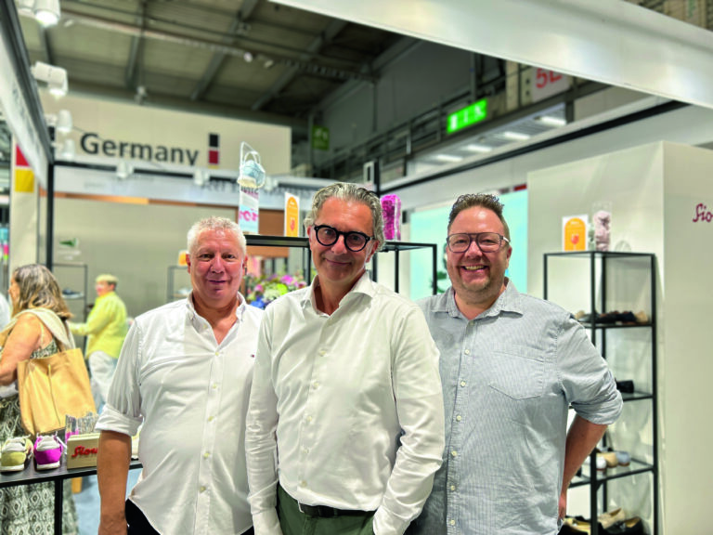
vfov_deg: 53.1
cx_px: 356
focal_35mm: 26
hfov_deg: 67.3
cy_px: 268
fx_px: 536
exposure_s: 1/98
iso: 125
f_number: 1.5
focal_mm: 5.7
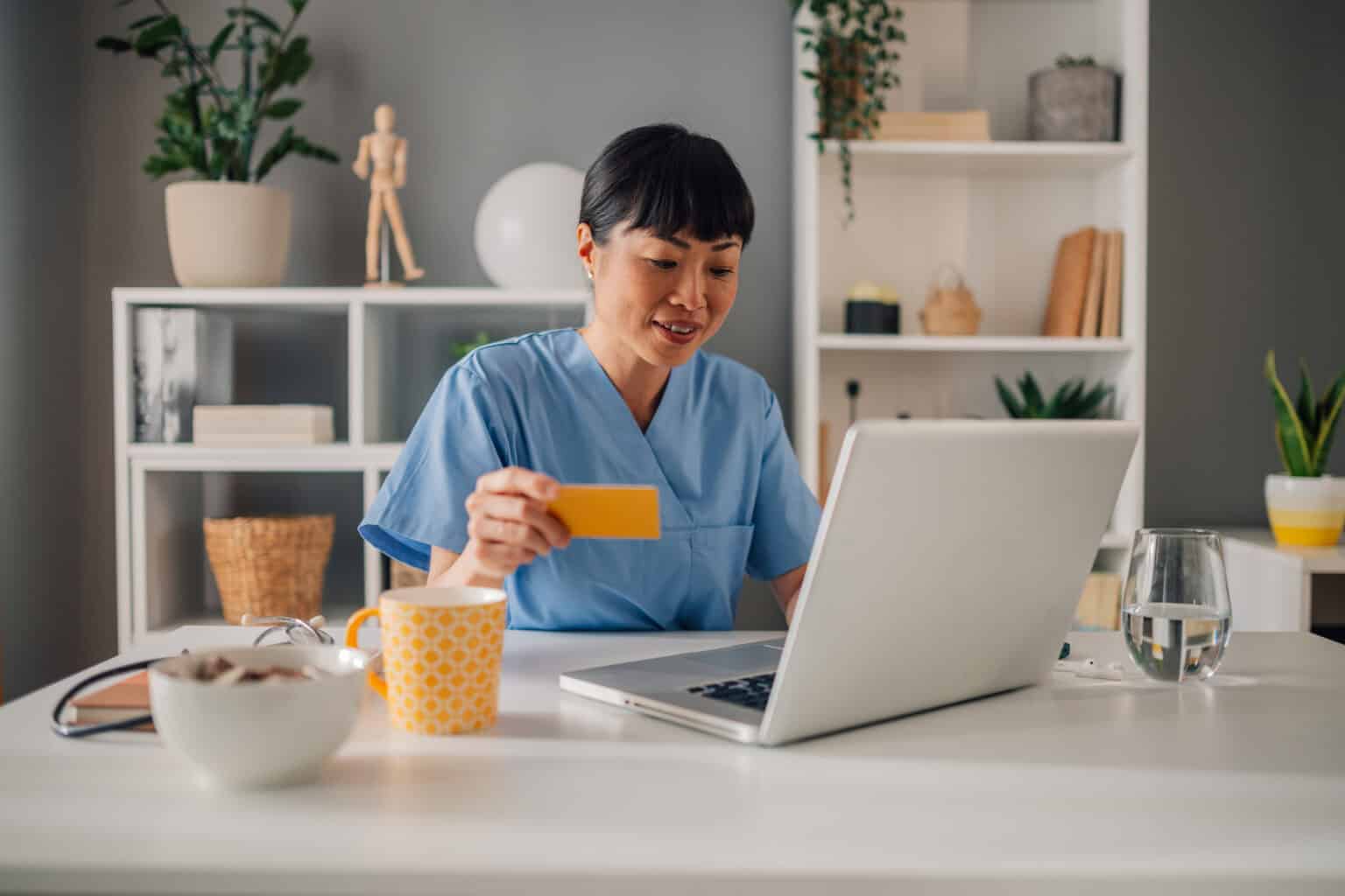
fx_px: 1308
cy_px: 448
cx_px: 672
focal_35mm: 35
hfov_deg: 54.4
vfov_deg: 37.9
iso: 100
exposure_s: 1/200
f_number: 1.4
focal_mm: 35
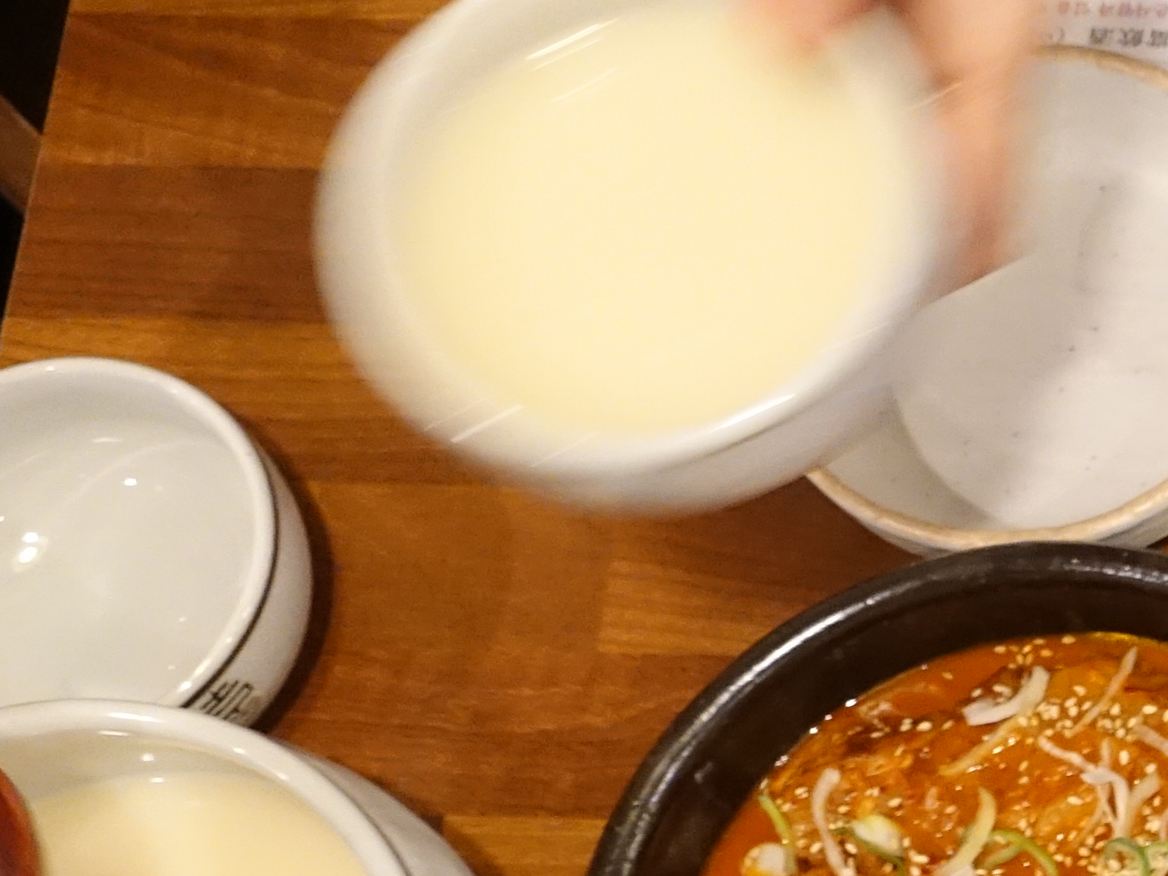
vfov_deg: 13.8
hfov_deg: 16.8
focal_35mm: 103
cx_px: 1901
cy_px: 1138
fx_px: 3475
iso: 1250
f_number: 2.5
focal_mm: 10.89
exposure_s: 1/30
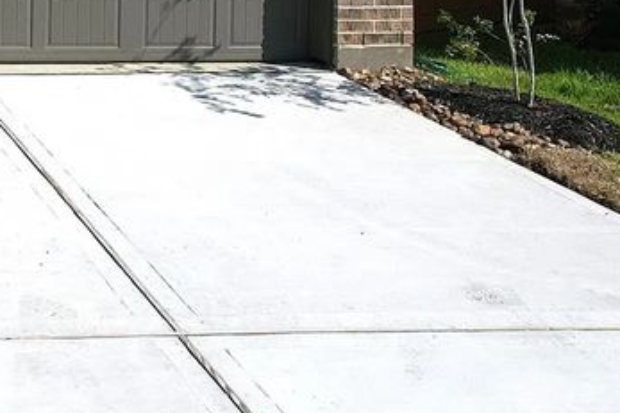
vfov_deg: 19.0
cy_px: -158
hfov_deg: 25.0
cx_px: -268
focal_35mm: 65
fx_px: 1119
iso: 100
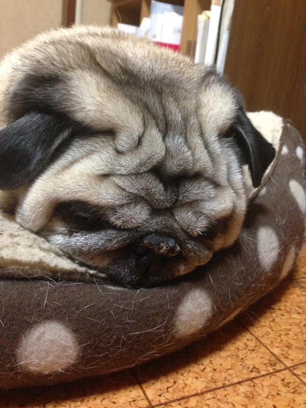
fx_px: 389
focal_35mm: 33
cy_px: 204
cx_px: 153
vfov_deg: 55.4
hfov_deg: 42.9
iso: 500
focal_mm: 4.12
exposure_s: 1/17
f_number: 2.4
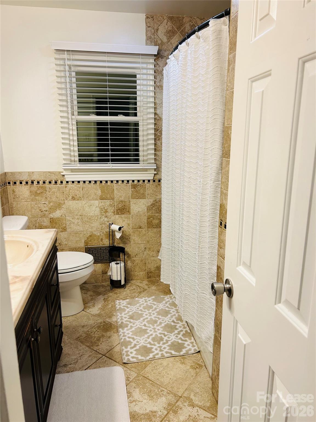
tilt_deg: -13.4
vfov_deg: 67.3
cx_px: 158
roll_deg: +0.4
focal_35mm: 26
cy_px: 211
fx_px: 316
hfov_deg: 53.1
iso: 80
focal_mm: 5.7
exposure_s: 1/60
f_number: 1.5
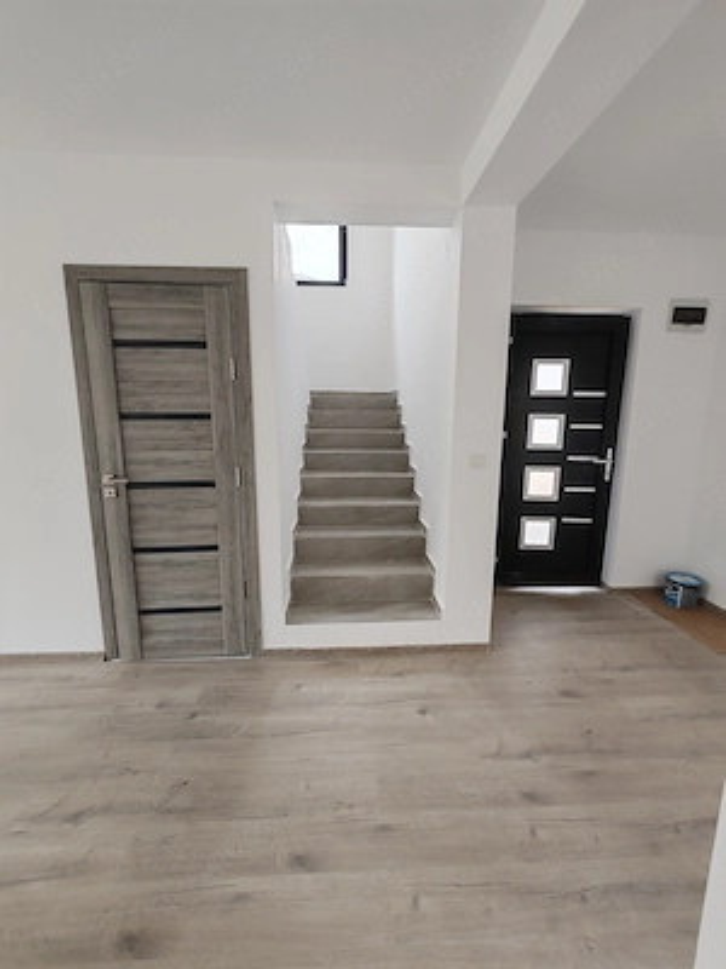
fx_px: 447
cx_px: 363
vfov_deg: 94.5
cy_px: 484
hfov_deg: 78.1
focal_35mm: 16
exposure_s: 1/50
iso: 80
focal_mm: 1.96
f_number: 2.2
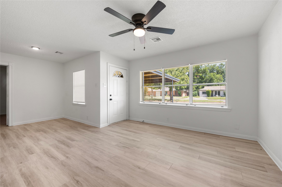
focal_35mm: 14
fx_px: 110
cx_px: 141
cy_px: 94
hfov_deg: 104.3
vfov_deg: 81.1
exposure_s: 1/20
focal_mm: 14
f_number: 8
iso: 400
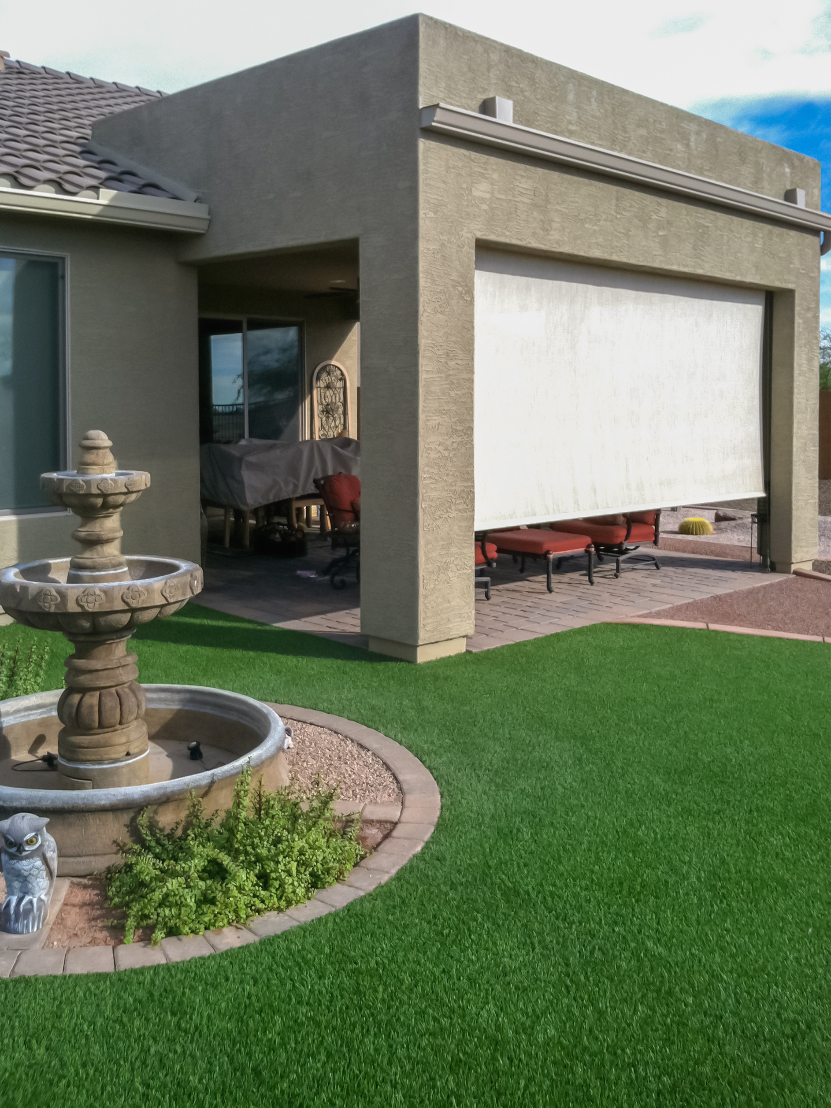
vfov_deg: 52.6
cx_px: 416
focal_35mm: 35
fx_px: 1120
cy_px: 554
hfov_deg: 40.7
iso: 80
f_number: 2.8
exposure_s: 1/728
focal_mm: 3.85
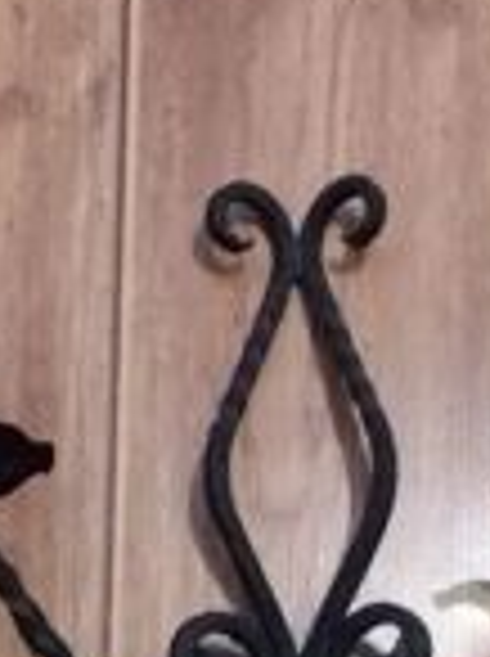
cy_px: 598
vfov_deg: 21.5
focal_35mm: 89
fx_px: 1685
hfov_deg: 16.5
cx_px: 265
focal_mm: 2.91
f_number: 1.9
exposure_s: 1/17
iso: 400
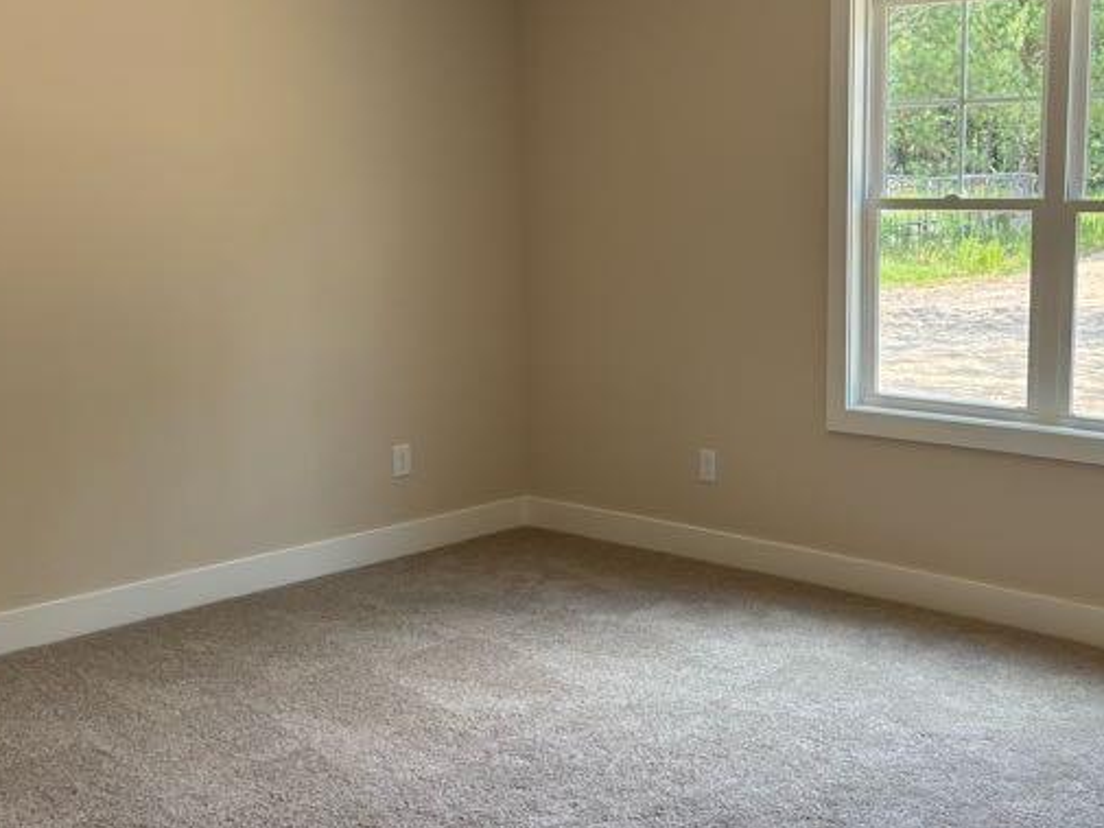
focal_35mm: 43
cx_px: 850
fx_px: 1372
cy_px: 386
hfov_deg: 42.3
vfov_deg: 33.6
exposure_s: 1/164
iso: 50
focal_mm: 5.96
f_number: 1.6
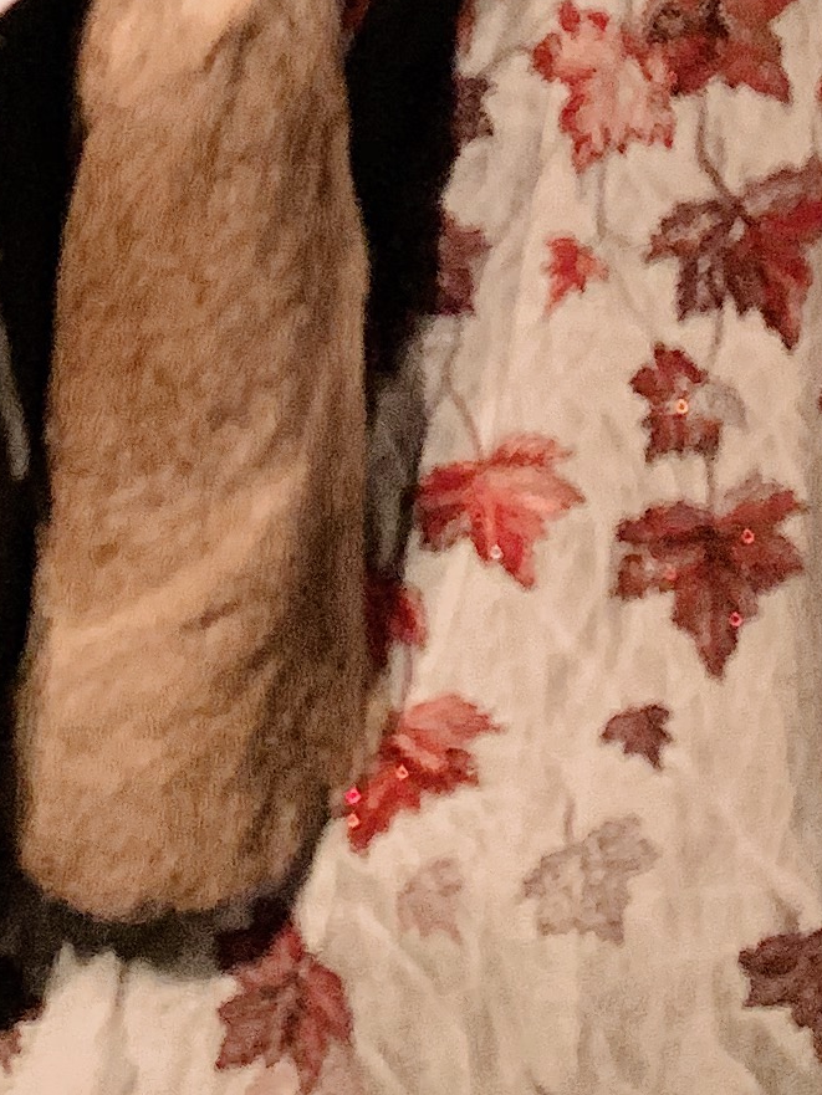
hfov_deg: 12.4
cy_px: -534
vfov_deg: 15.3
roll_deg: -0.3
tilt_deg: -4.7
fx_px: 3767
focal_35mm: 119
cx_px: 570
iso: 200
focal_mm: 4.25
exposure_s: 1/60
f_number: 1.8
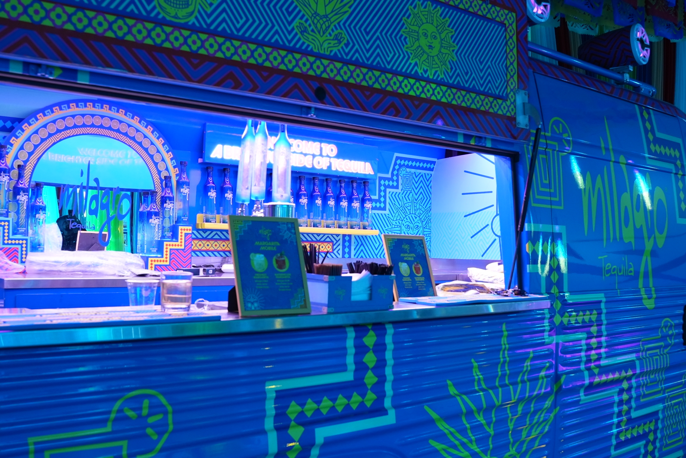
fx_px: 686
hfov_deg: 53.1
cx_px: 343
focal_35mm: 36
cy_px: 229
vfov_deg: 36.9
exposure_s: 1/60
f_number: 4.5
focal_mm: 24
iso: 1600
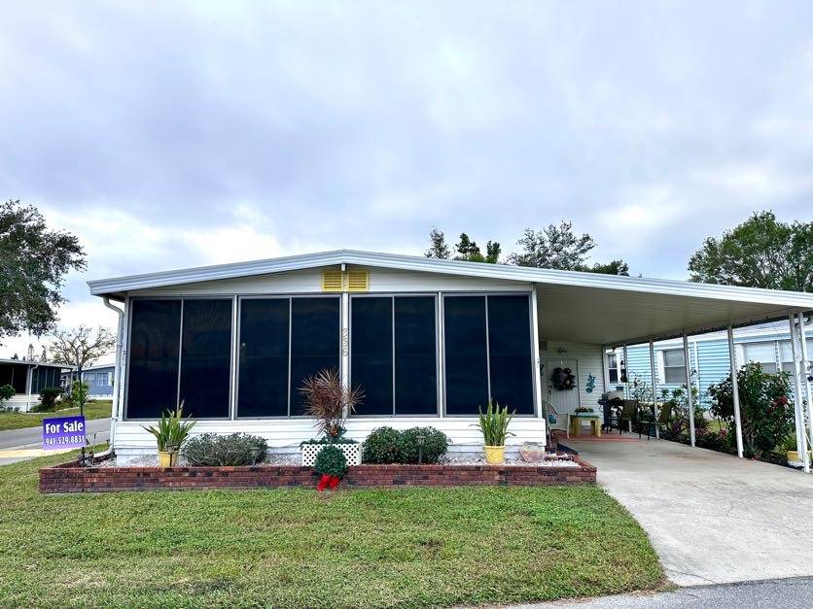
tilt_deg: +6.9
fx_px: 564
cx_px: 406
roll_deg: +0.7
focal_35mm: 24
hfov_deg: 71.6
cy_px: 304
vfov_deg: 56.8
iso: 80
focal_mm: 6.86
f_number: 1.78
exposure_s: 1/709
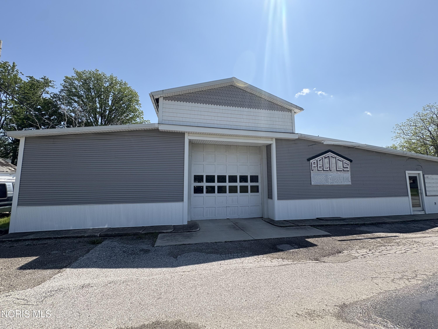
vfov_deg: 85.7
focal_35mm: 14
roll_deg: +0.4
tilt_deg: +6.7
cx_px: 219
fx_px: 177
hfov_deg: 102.1
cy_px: 164
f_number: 2.2
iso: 64
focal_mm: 2.22
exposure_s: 1/1477
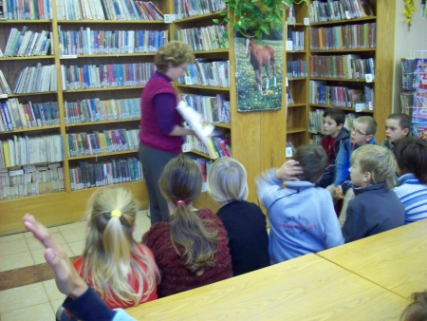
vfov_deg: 38.7
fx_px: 457
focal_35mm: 37
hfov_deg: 50.1
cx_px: 214
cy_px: 160
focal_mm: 6.2
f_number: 2.8
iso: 163
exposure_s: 1/8
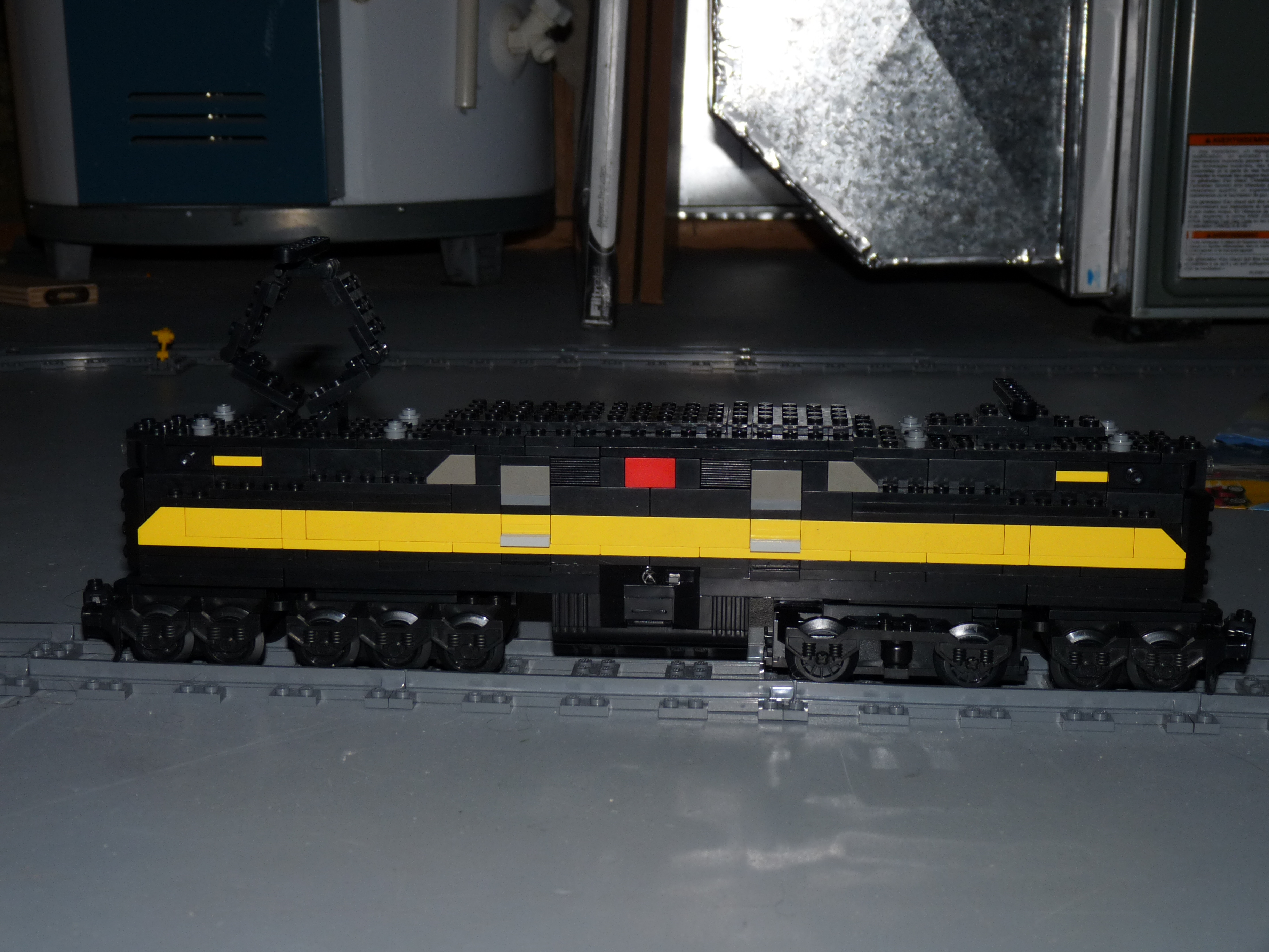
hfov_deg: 36.8
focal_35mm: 52
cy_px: 476
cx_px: 634
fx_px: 1906
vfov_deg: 28.0
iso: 100
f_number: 3.2
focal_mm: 9.2
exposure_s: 1/125
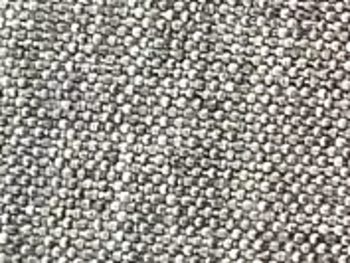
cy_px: 136
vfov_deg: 8.5
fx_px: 1771
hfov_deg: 9.5
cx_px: 957
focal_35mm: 175
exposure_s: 1/60
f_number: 2.4
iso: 125
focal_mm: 3.3
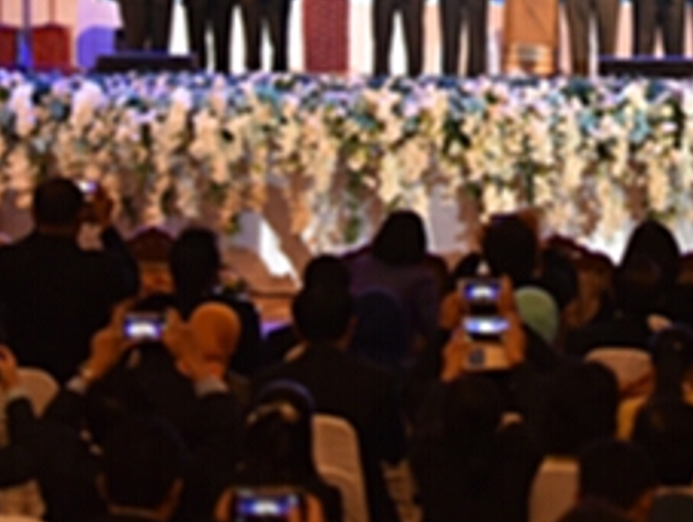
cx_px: 540
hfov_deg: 8.9
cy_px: -87
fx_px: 4451
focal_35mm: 222
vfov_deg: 6.7
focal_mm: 82
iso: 1600
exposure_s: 1/500
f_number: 2.8
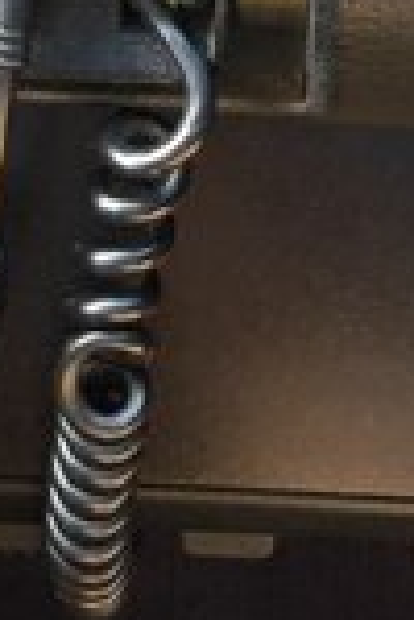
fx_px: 1725
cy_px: -389
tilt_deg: -80.2
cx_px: 149
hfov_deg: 13.7
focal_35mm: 100
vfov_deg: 17.6
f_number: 2.2
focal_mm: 4.15
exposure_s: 1/33
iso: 64
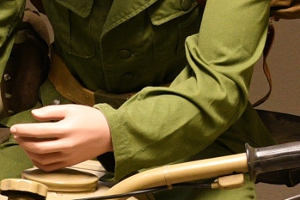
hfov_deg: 9.0
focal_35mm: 227
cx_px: -31
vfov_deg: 6.0
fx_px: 1892
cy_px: 355
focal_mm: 22
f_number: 4
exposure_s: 1/60
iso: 800
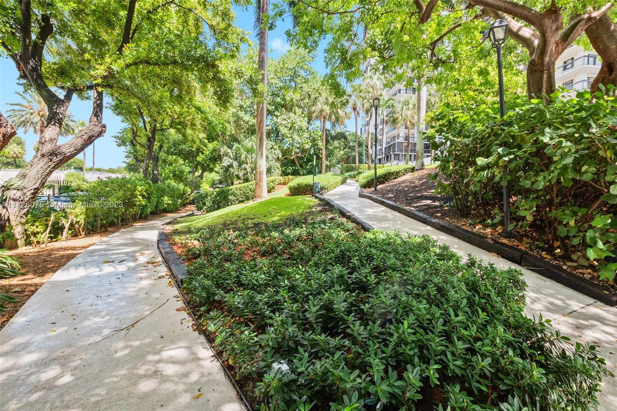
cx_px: 308
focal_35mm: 15
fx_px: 257
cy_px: 206
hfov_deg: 100.4
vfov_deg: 77.3
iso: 200
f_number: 8
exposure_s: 1/200
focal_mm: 10
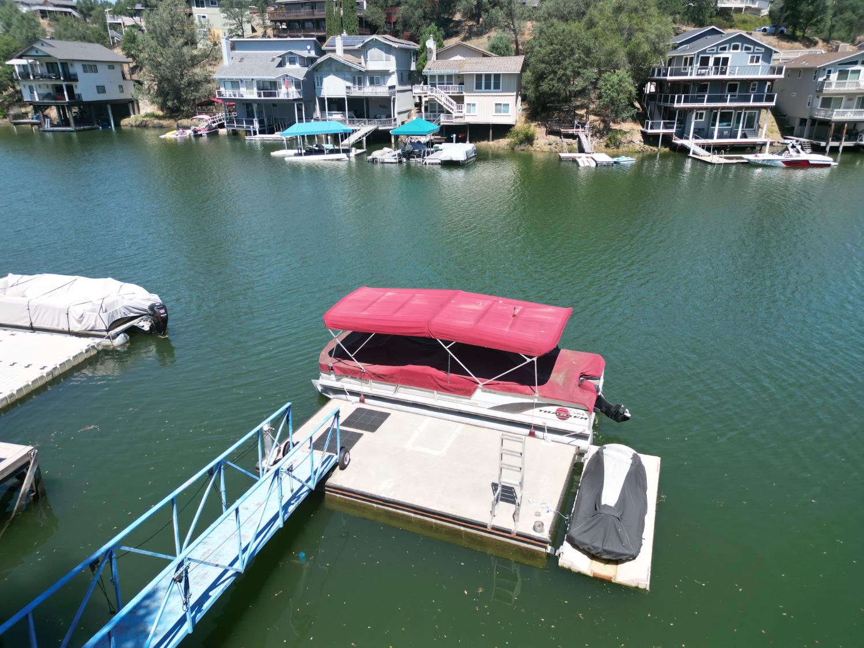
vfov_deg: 56.8
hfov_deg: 71.6
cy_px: 324
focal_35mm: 24
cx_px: 432
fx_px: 599
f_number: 1.7
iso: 200
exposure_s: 1/2500
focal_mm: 6.72
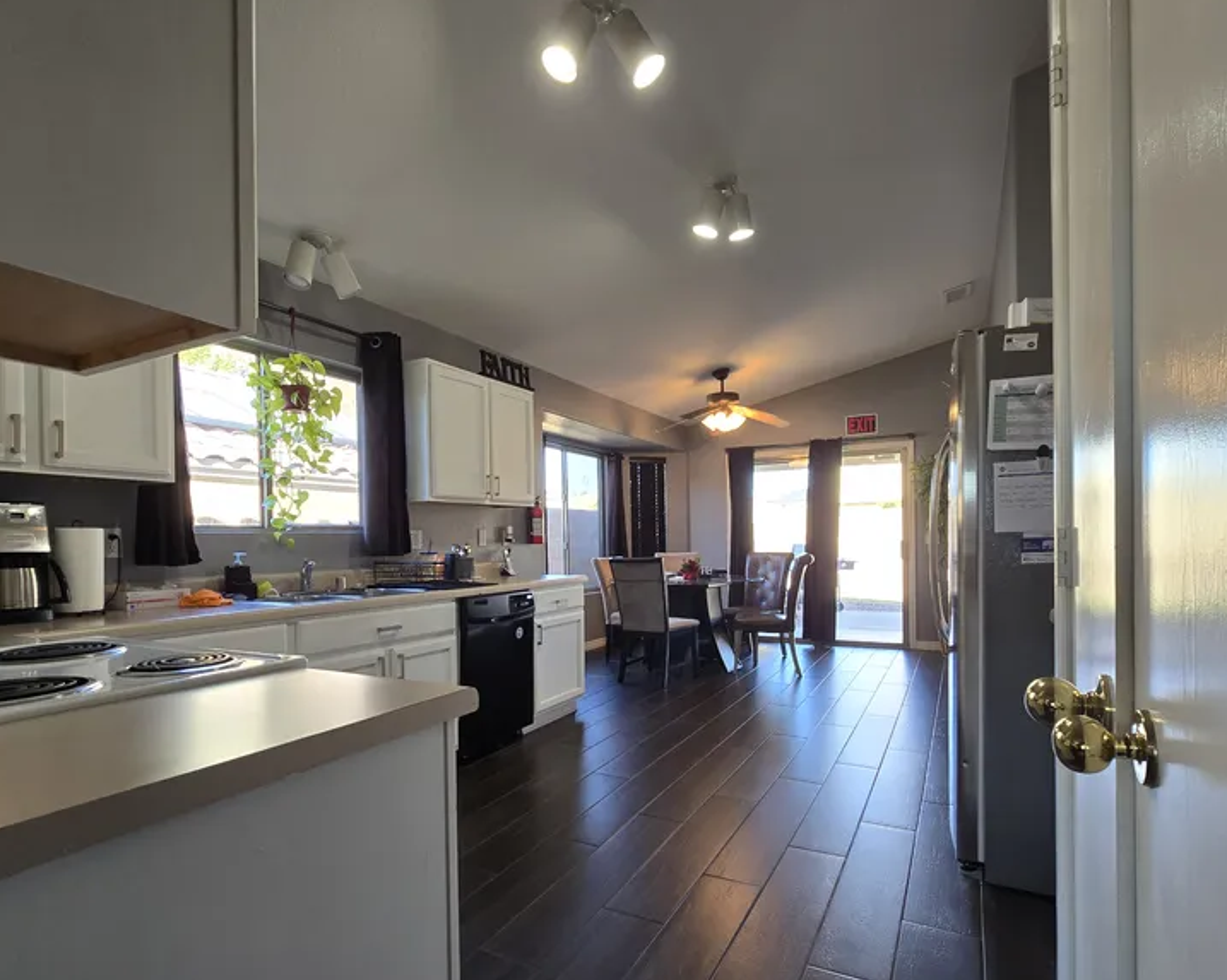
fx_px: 617
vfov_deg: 76.6
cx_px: 637
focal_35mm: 17
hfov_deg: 89.6
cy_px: 551
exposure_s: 1/60
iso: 100
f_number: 2.2
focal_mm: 2.2
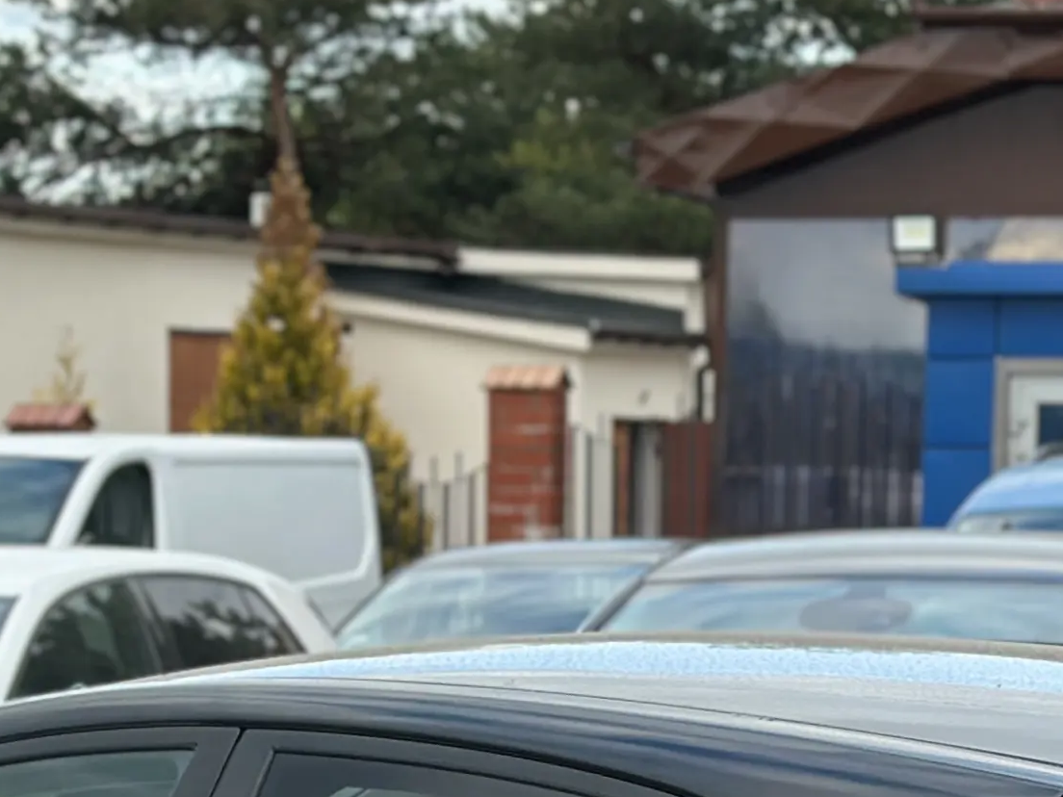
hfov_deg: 11.8
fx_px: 5128
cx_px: 545
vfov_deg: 8.7
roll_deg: -0.3
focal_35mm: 167
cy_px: 1180
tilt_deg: -8.7
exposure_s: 1/903
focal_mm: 6.86
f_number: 1.78
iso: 80
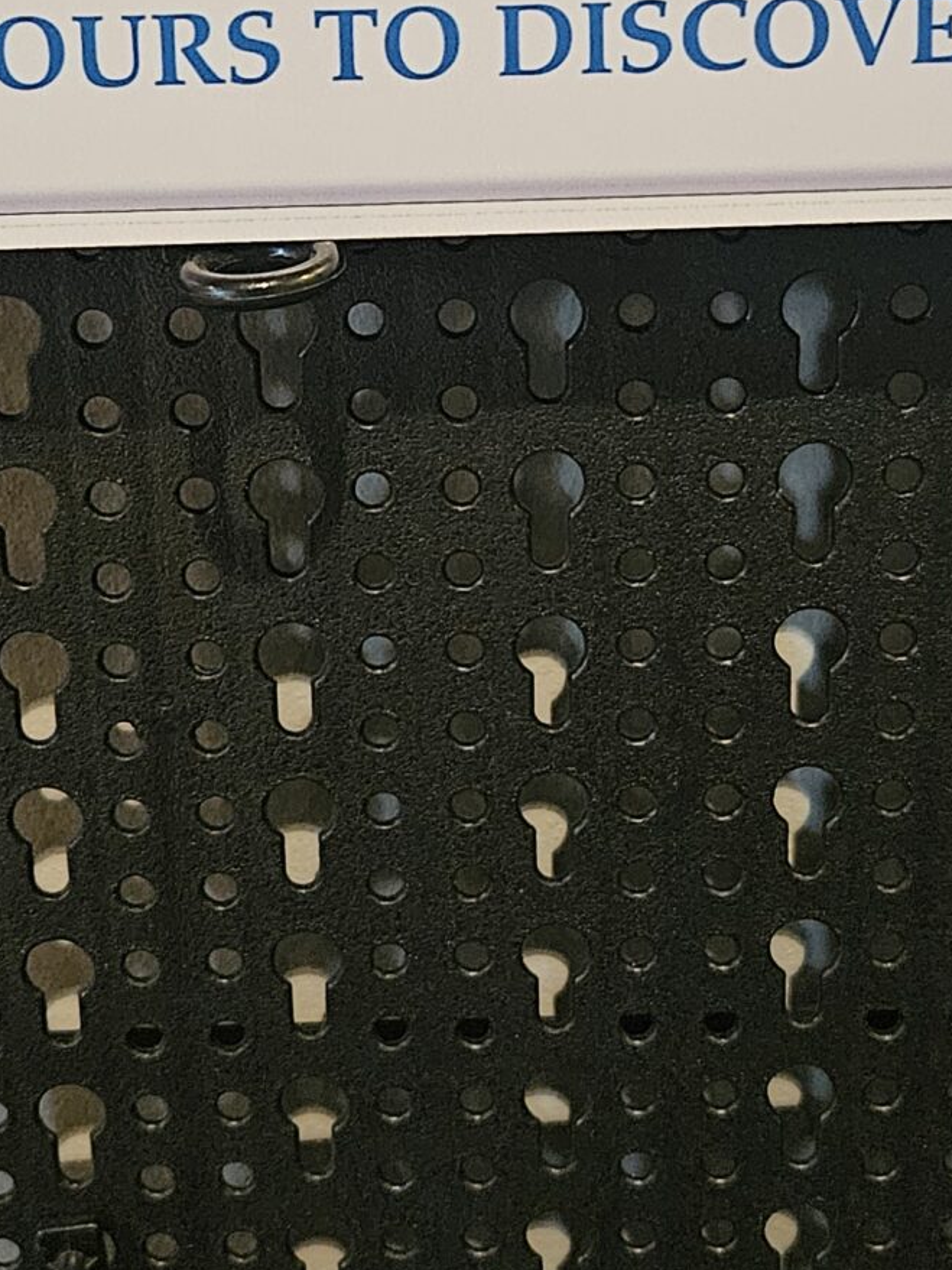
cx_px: 454
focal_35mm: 67
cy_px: 397
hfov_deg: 21.9
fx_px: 2457
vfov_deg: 28.7
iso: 640
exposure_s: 1/24
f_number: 1.8
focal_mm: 5.4
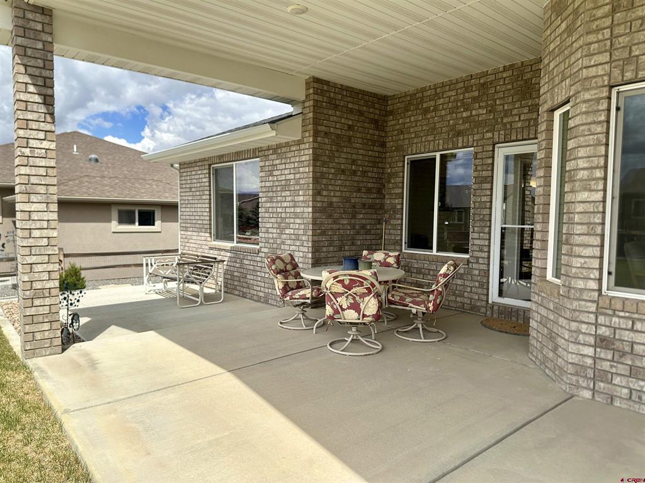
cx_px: 322
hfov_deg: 71.6
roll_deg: -3.2
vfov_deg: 56.8
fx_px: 447
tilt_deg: -3.2
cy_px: 242
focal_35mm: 24
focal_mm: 6.86
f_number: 1.78
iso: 80
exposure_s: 1/4545
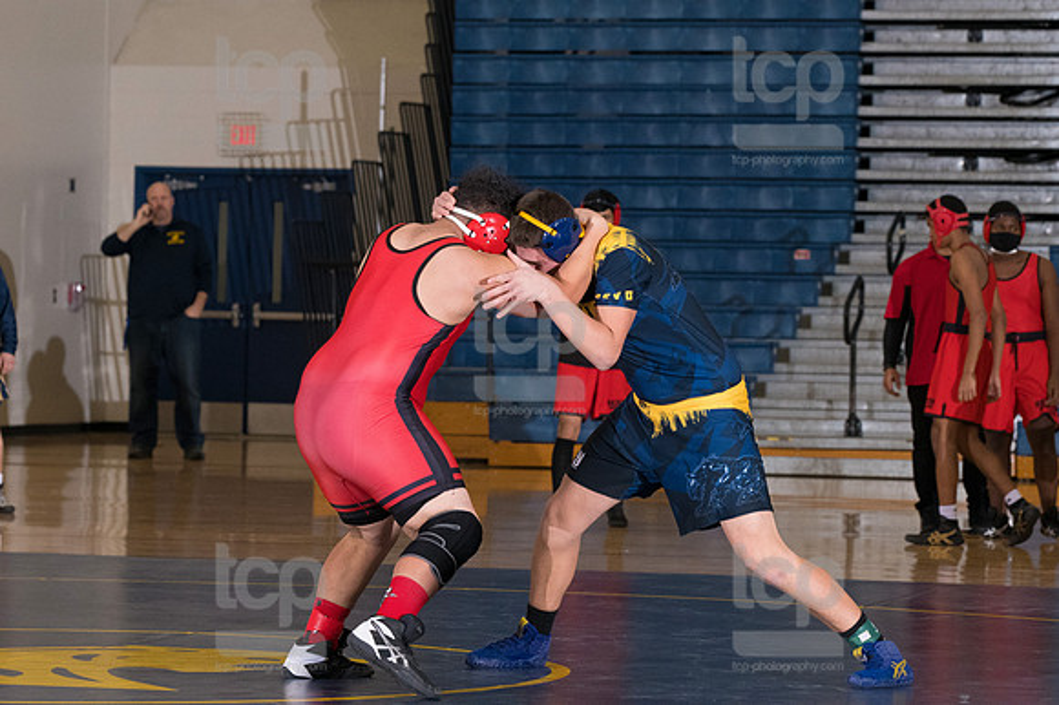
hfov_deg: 11.8
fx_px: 5115
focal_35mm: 174
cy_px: 352
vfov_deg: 7.9
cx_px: 530
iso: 2000
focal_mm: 116
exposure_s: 1/250
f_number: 5.6
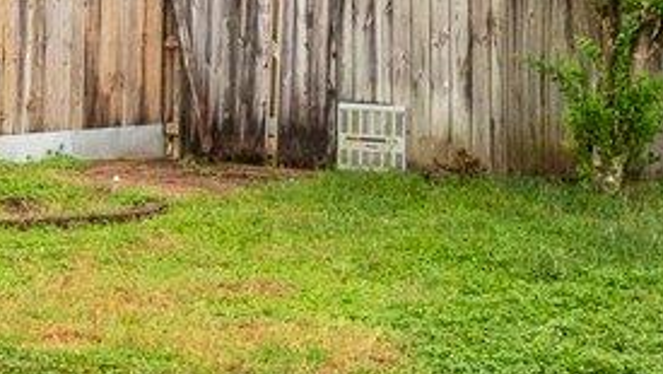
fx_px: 1917
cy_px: -24
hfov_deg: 18.6
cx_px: -123
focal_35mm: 109
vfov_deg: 11.0
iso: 400
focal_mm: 14
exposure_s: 1/200
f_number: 9
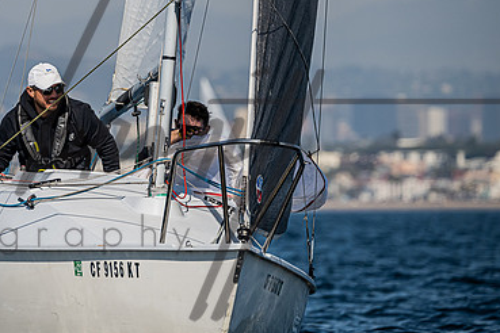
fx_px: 6986
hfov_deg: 4.1
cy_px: 101
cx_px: 158
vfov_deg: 2.7
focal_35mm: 503
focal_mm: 280
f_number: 5.3
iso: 400
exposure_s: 1/5000
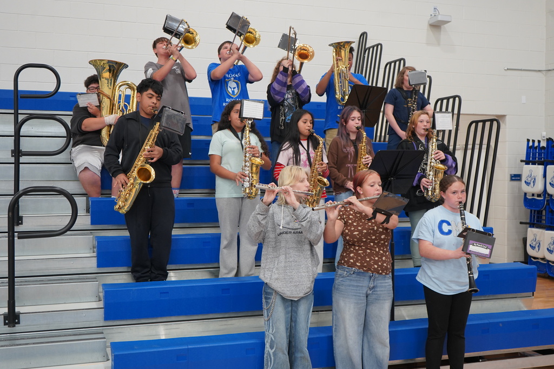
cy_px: 184
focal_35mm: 42
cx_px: 277
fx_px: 646
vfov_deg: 31.9
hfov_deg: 46.4
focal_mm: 42
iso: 1600
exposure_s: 1/160
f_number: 4.5
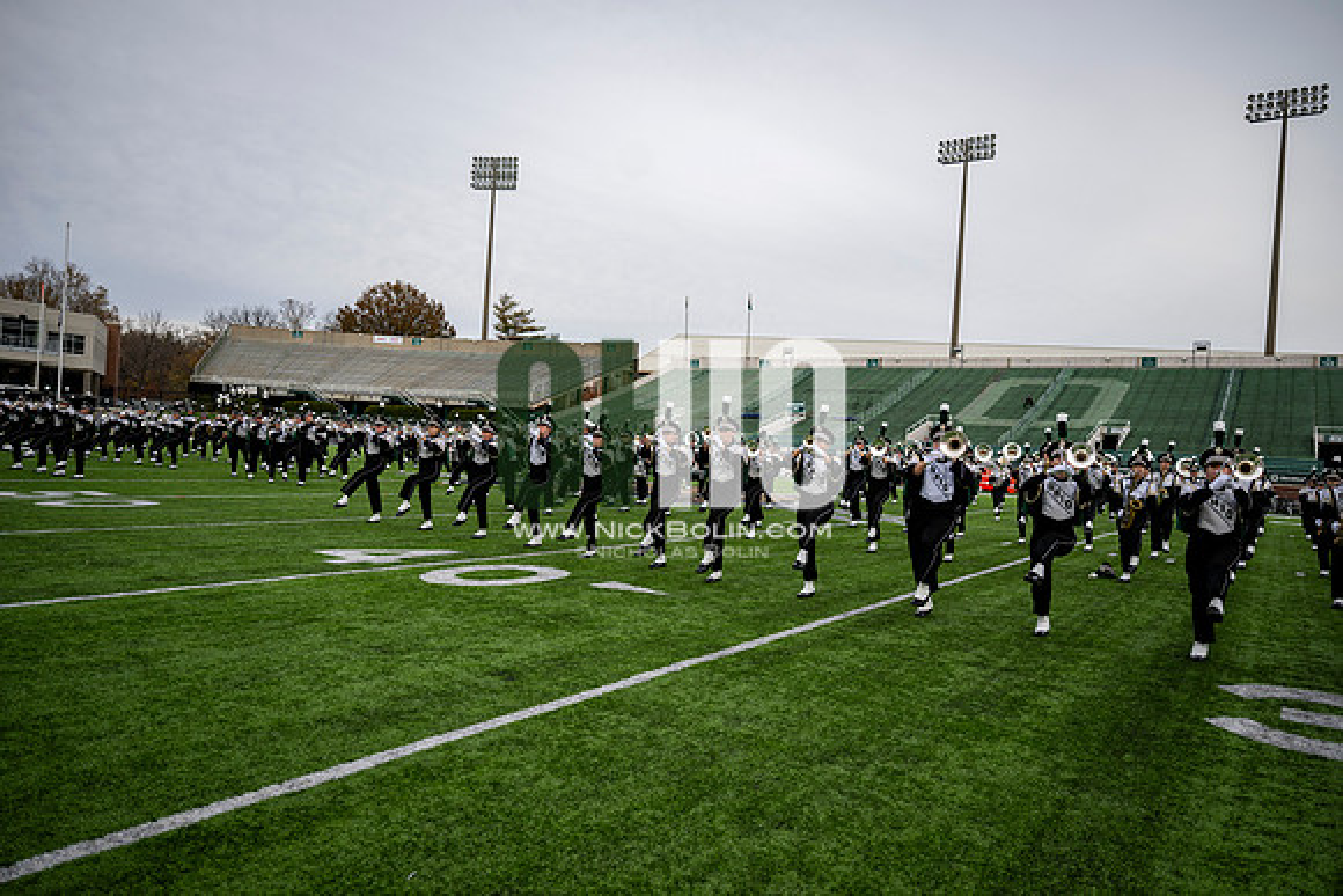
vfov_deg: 53.2
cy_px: 448
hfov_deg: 73.7
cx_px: 672
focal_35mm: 24
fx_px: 896
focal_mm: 24
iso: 125
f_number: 2.8
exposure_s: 1/500
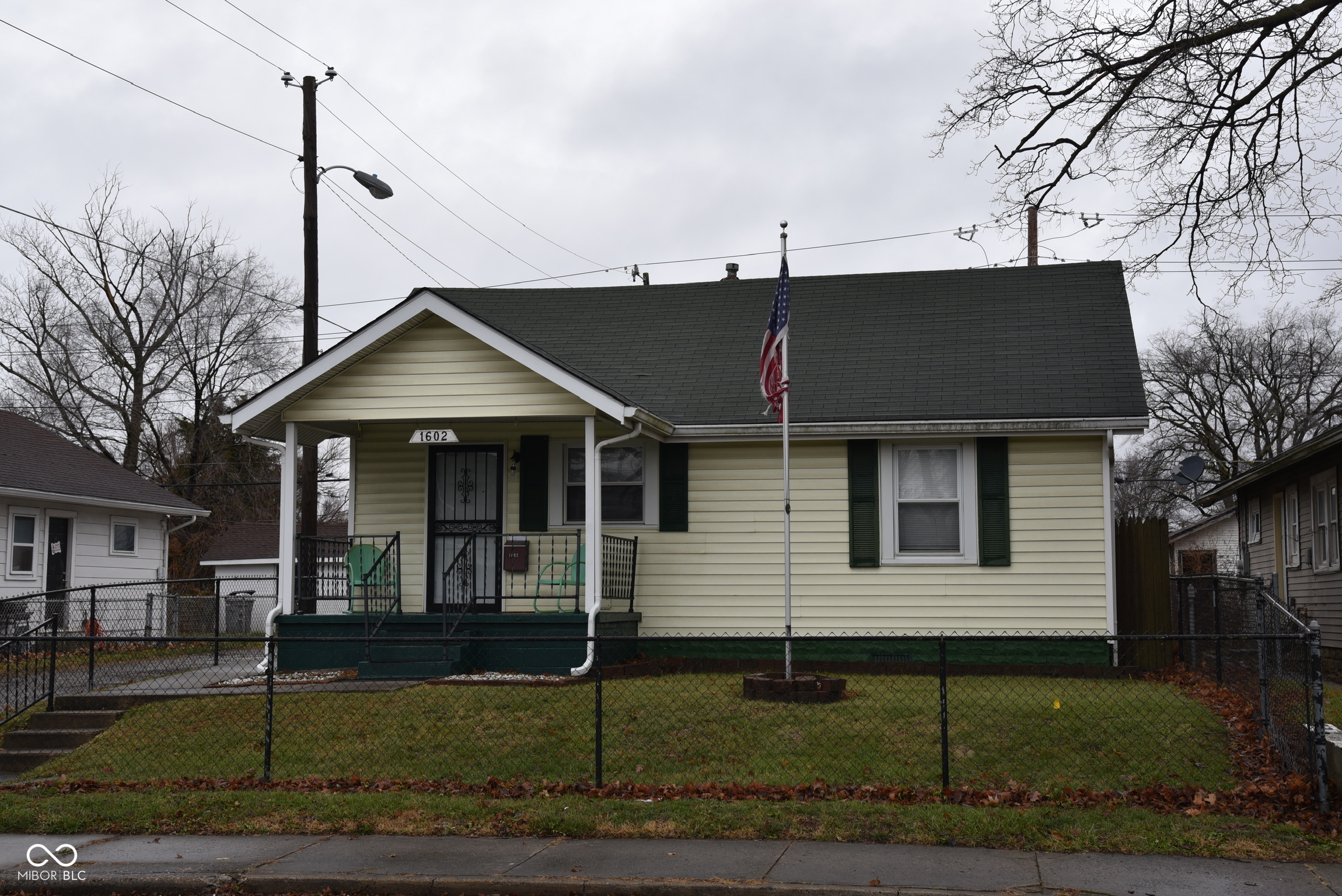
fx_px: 1715
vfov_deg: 29.3
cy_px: 448
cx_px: 671
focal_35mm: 46
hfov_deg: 42.7
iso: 320
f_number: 8
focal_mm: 46
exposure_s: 1/250
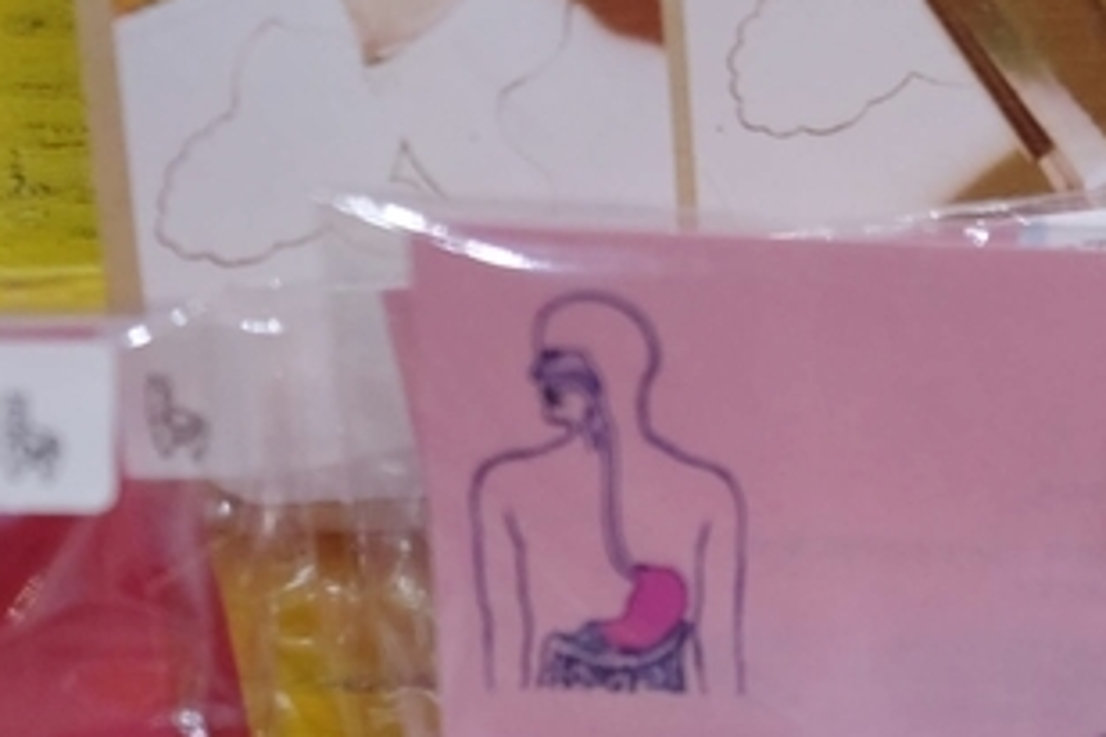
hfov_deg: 18.6
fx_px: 3226
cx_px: 1256
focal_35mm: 105
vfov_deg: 12.1
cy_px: 1281
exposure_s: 1/125
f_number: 2.8
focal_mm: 18
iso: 640
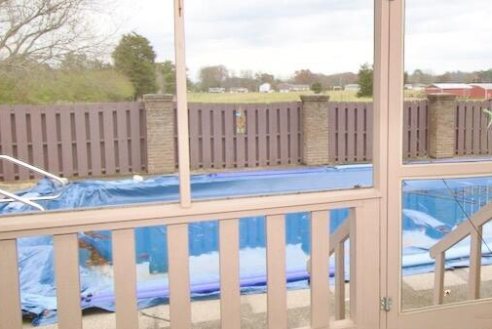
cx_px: 365
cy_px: 136
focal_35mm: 38
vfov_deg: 35.0
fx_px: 519
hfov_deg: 48.8
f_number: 5.6
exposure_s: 1/125
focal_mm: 10
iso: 360
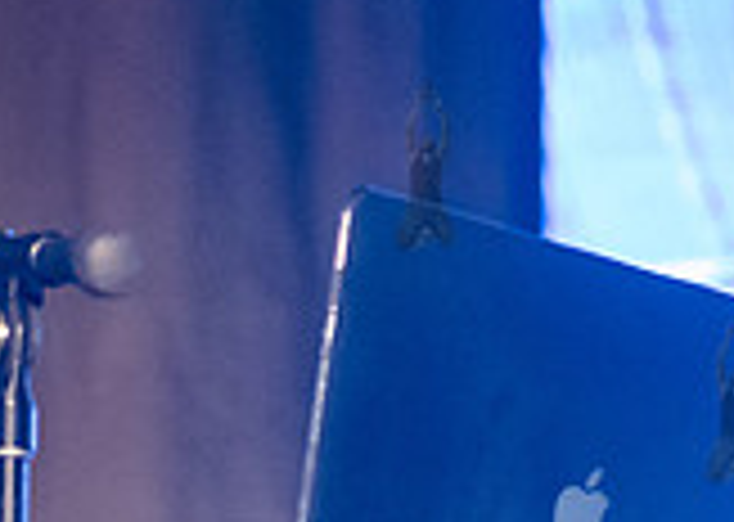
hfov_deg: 4.4
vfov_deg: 3.1
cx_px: -466
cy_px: 232
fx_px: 9577
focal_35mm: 460
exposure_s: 1/320
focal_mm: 105
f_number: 4
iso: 5000
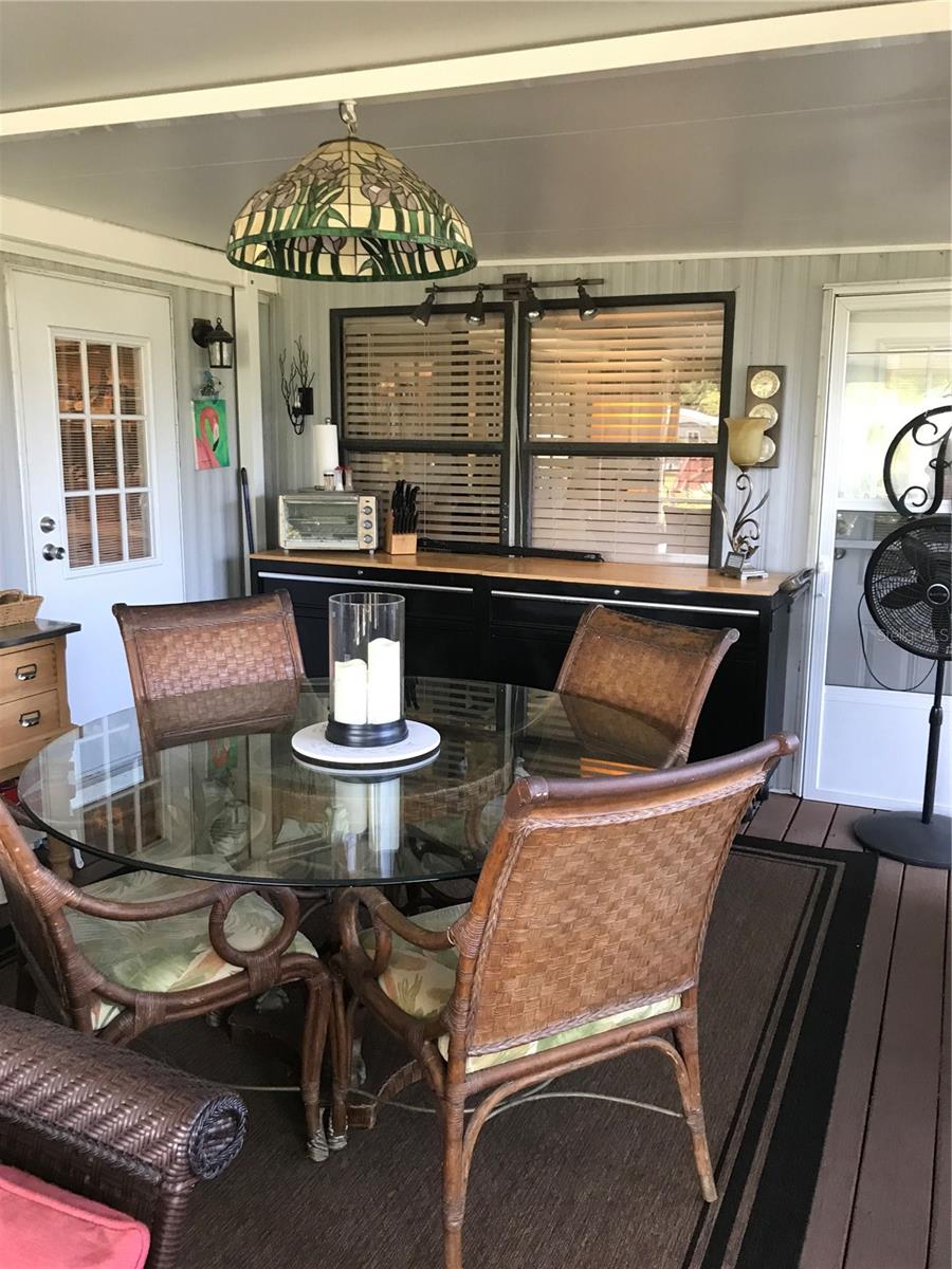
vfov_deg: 63.4
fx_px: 1027
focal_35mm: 28
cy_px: 634
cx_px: 476
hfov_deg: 49.7
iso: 32
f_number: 1.8
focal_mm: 3.99
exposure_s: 1/30
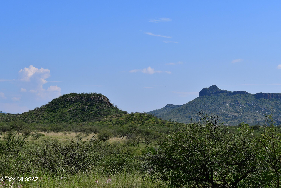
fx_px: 640
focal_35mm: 82
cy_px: 94
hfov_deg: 24.8
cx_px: 140
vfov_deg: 16.7
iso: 800
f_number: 14
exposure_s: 1/1600
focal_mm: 55
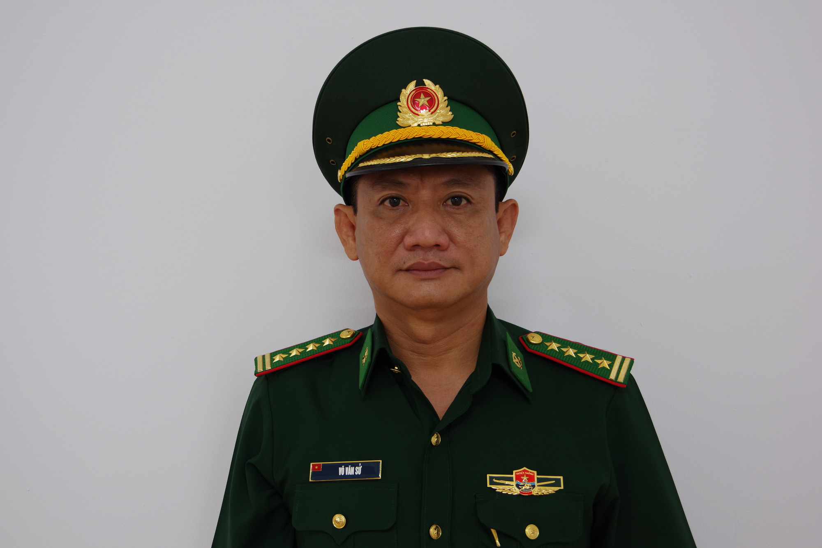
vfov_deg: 25.1
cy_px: 274
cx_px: 411
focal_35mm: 54
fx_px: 1233
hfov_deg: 36.9
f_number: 5
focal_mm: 36
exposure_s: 1/25
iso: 400
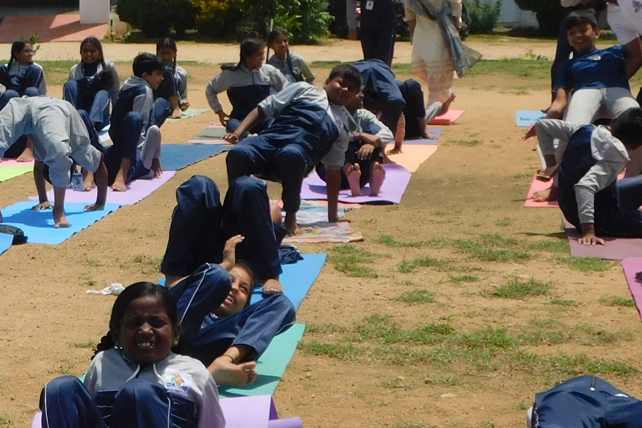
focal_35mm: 119
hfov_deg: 16.4
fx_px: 2122
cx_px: -146
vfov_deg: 11.5
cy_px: 155
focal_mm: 7.1
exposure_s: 1/1500
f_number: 3.6
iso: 125
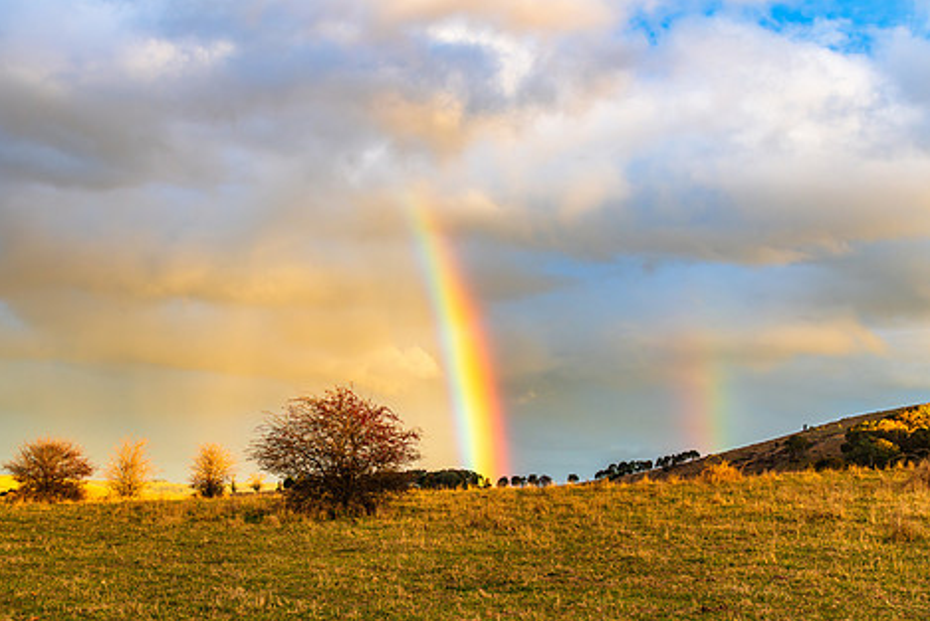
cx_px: 456
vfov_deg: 28.6
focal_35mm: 47
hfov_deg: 41.9
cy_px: 350
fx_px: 1214
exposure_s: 1/50
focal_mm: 38
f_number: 9
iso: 200
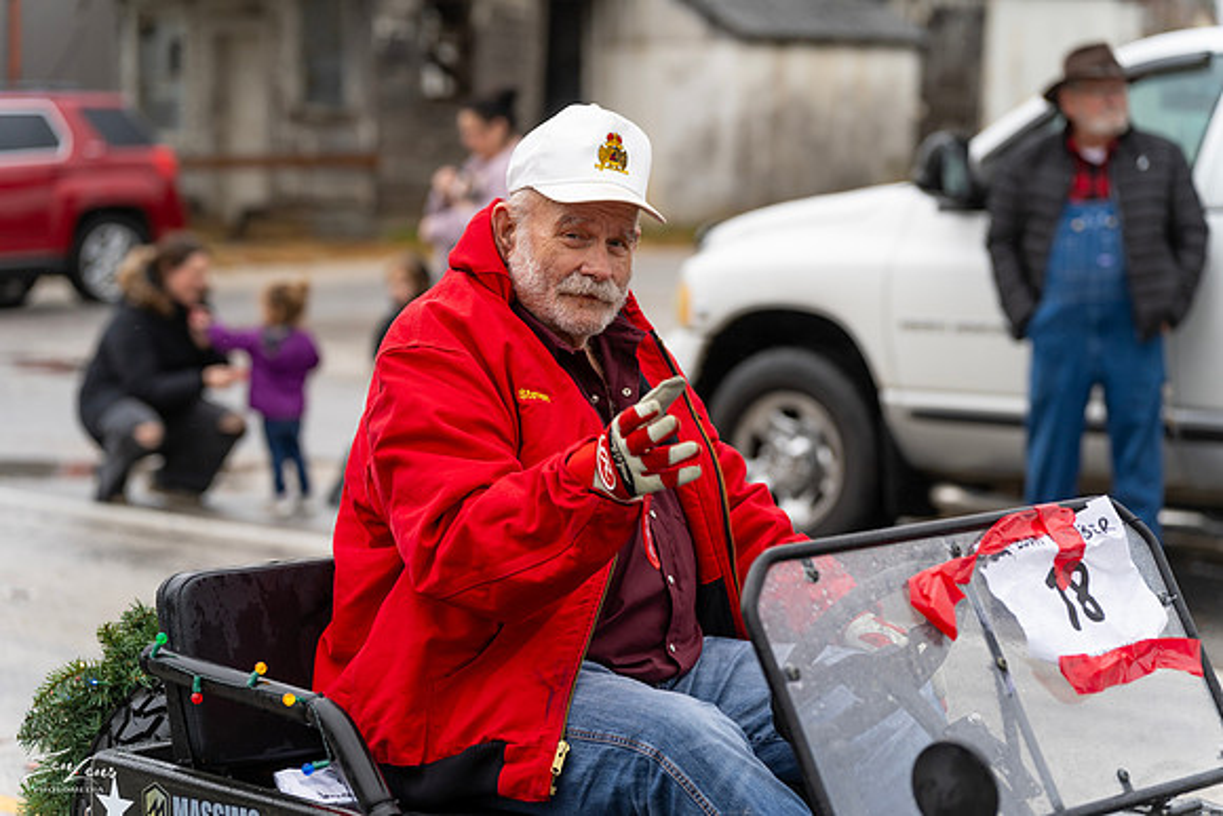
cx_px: 612
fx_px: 3024
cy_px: 408
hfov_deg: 22.9
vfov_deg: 15.4
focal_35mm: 89
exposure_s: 1/640
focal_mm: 89
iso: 320
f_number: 2.8
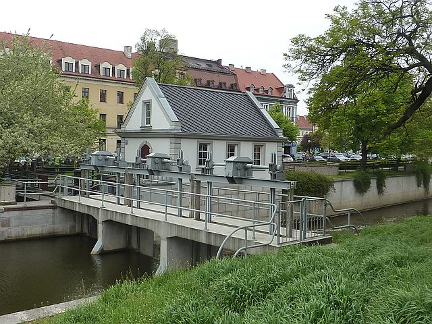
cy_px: 162
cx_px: 216
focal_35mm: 38
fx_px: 474
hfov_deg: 49.0
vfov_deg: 37.7
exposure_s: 1/400
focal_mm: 4.4
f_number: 4
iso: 125
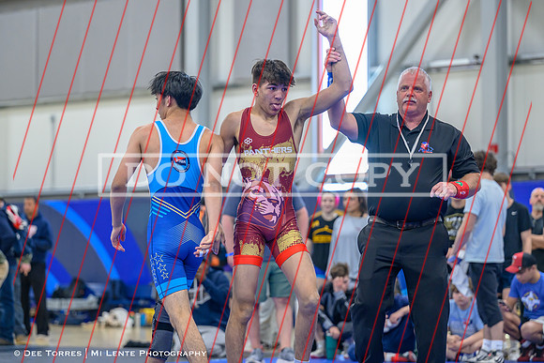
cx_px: 246
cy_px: 176
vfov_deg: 12.3
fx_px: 1685
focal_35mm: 111
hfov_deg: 18.3
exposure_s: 1/640
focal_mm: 101
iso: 2000
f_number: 2.8
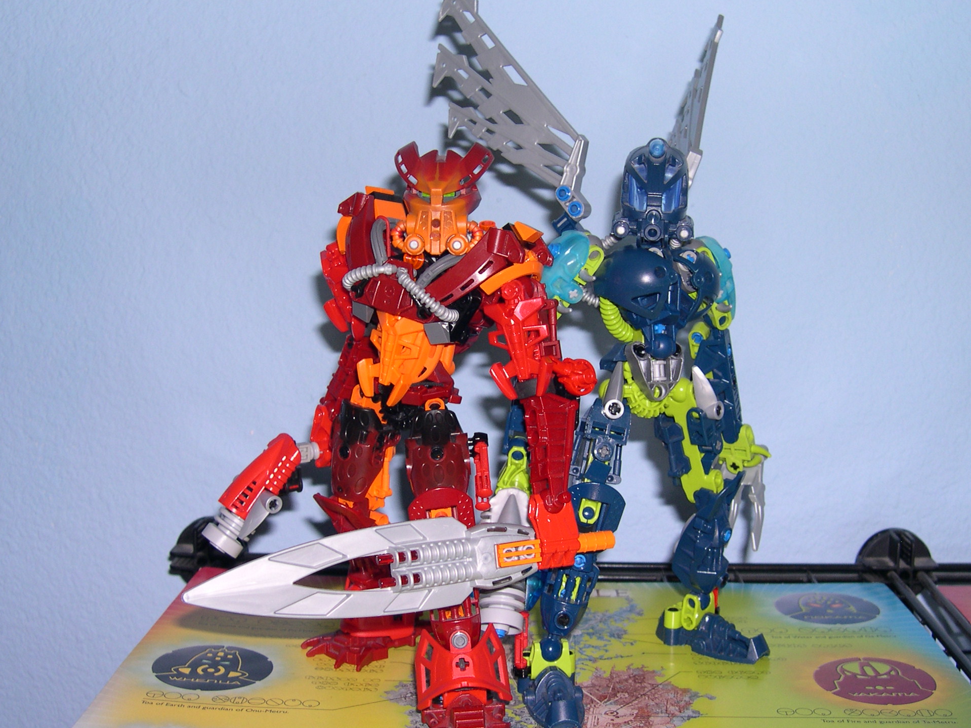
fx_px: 1262
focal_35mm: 45
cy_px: 382
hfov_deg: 42.1
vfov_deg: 32.2
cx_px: 474
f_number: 2.8
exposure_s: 1/60
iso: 100
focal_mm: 8
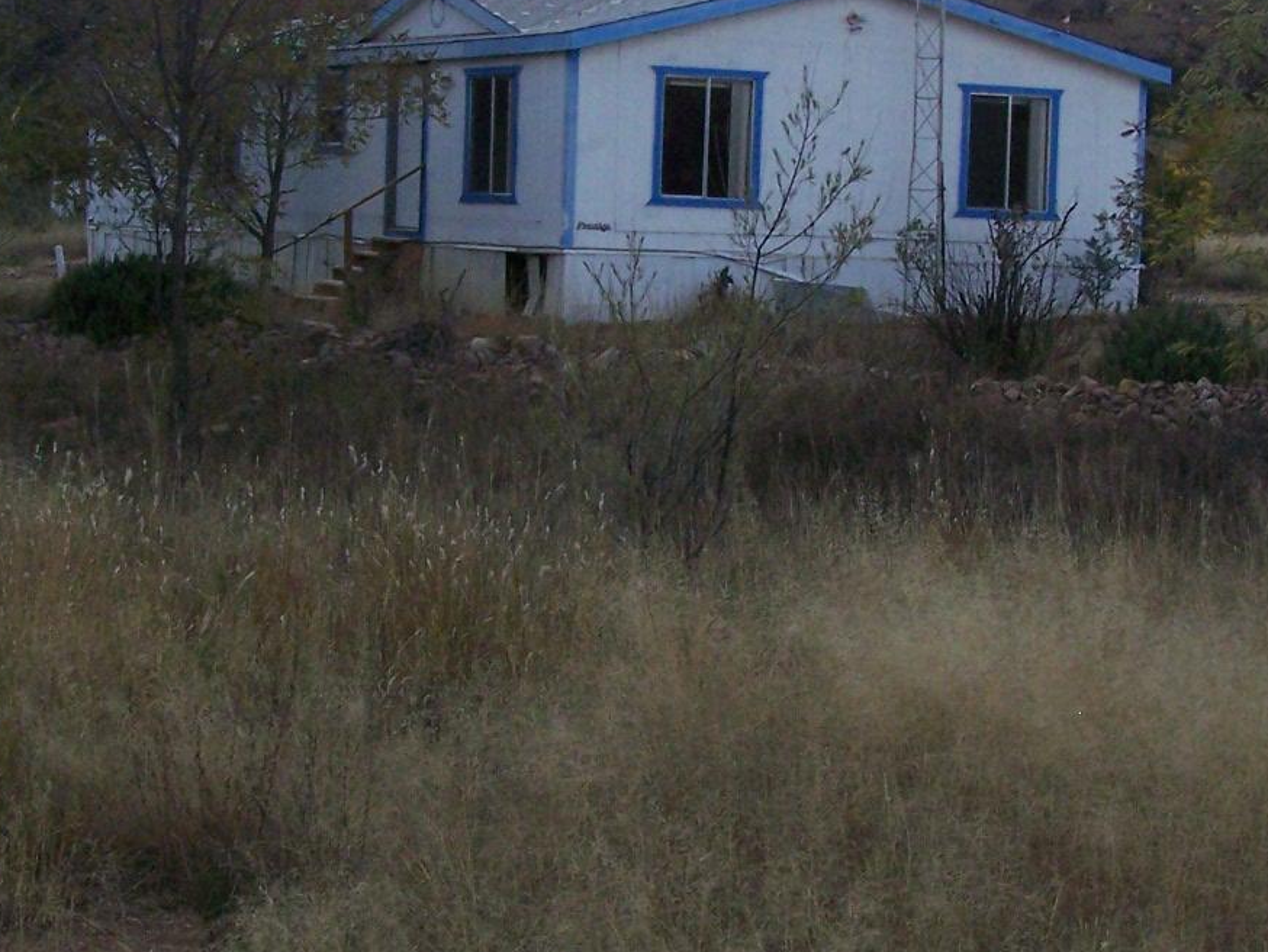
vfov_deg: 16.6
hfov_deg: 22.0
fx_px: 3261
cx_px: 628
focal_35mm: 89
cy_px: 395
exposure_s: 1/1000
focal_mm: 6.3
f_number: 4
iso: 160
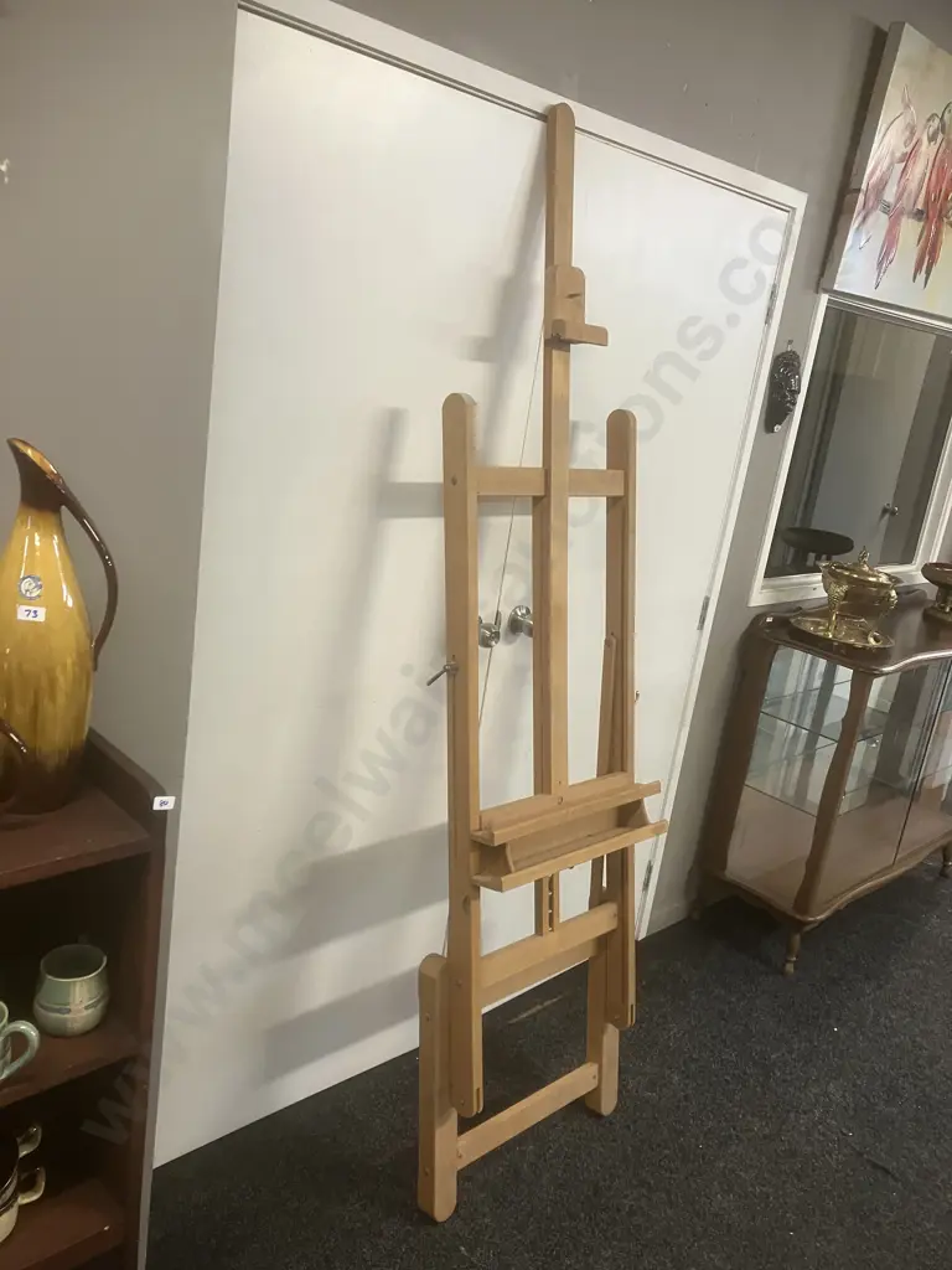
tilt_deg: -15.3
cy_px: 635
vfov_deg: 63.4
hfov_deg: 49.7
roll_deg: -8.4
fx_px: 1027
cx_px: 476
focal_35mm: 28
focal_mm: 3.99
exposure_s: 1/50
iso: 125
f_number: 1.8
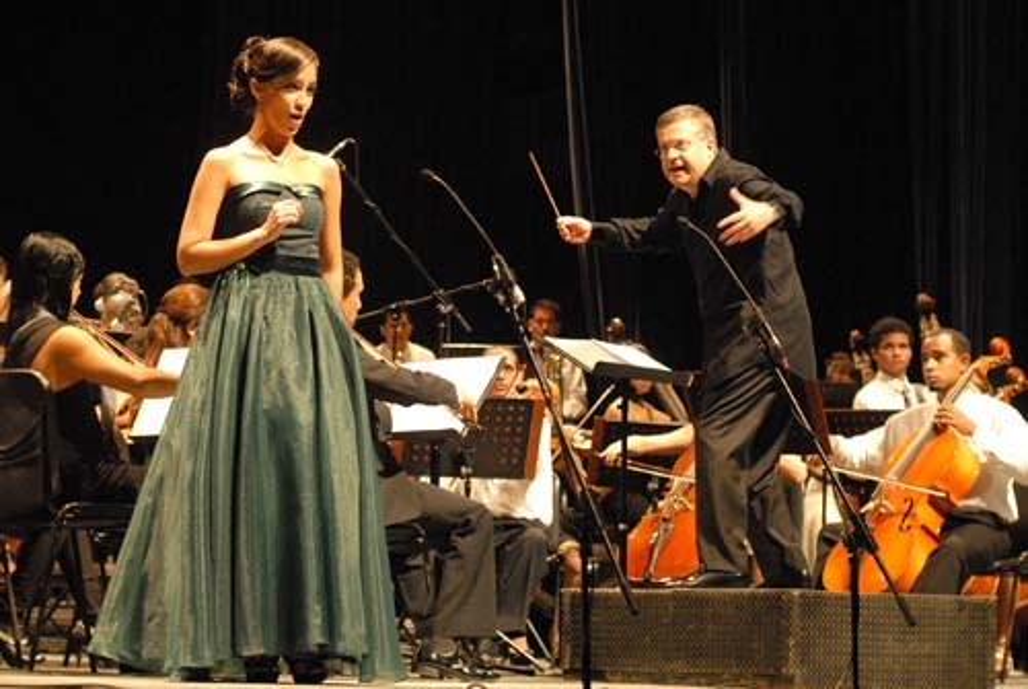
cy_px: 344
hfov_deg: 27.0
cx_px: 514
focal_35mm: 75
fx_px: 2145
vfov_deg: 18.2
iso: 1600
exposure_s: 1/80
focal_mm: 50
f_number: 3.2
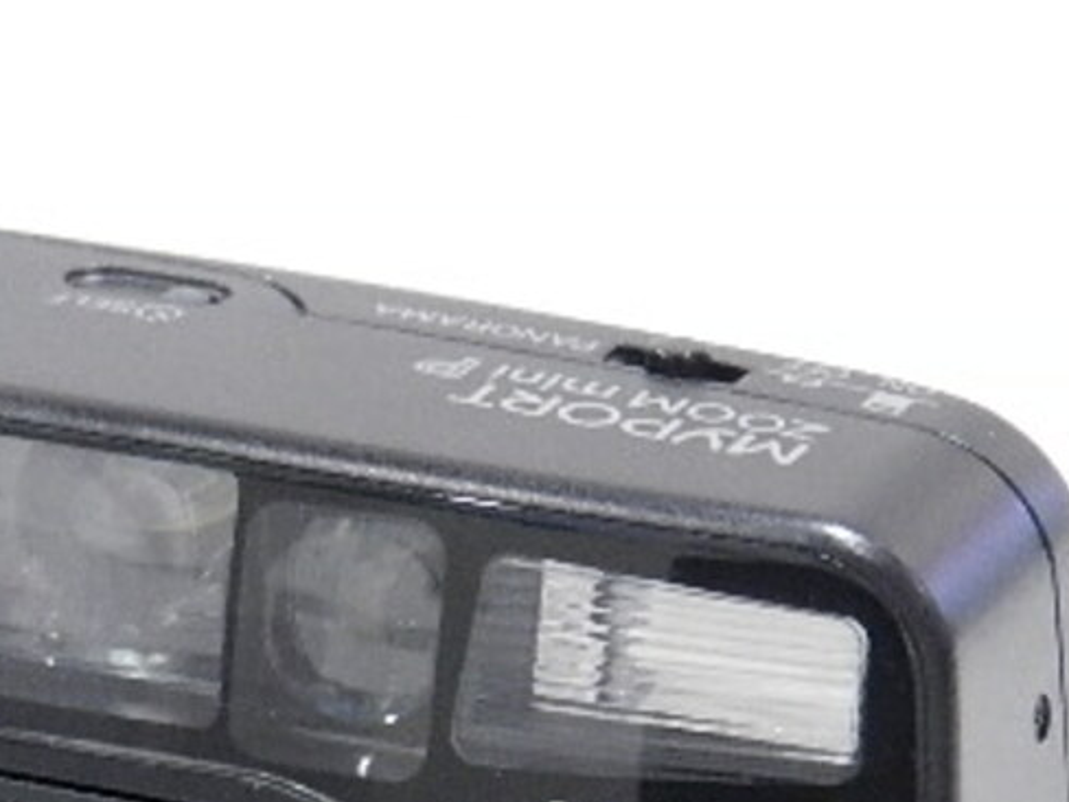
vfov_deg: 5.2
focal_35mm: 283
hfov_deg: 7.0
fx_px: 8740
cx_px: -37
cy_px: 892
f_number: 4.8
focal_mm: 20.5
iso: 800
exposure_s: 1/20
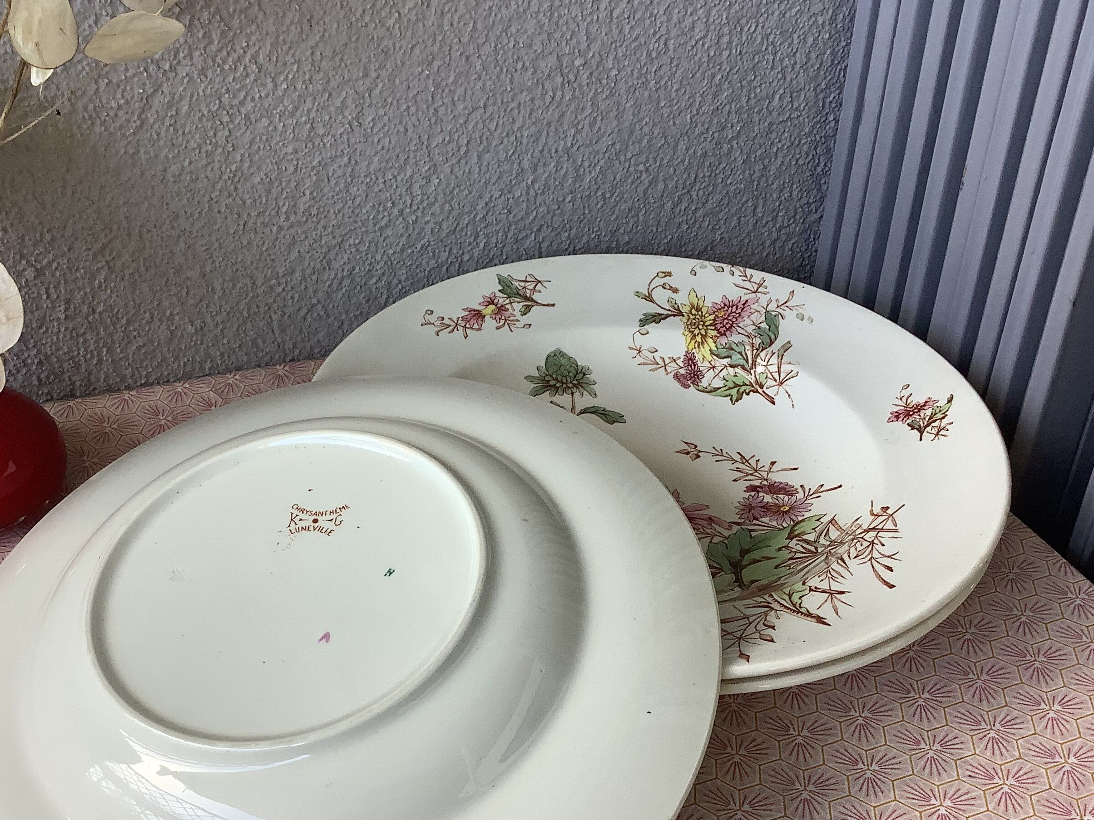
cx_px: 452
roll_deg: +0.8
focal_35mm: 42
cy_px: 532
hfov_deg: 44.6
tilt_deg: -37.3
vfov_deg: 34.1
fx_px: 1327
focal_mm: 3.3
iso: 40
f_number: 2.4
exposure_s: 1/100
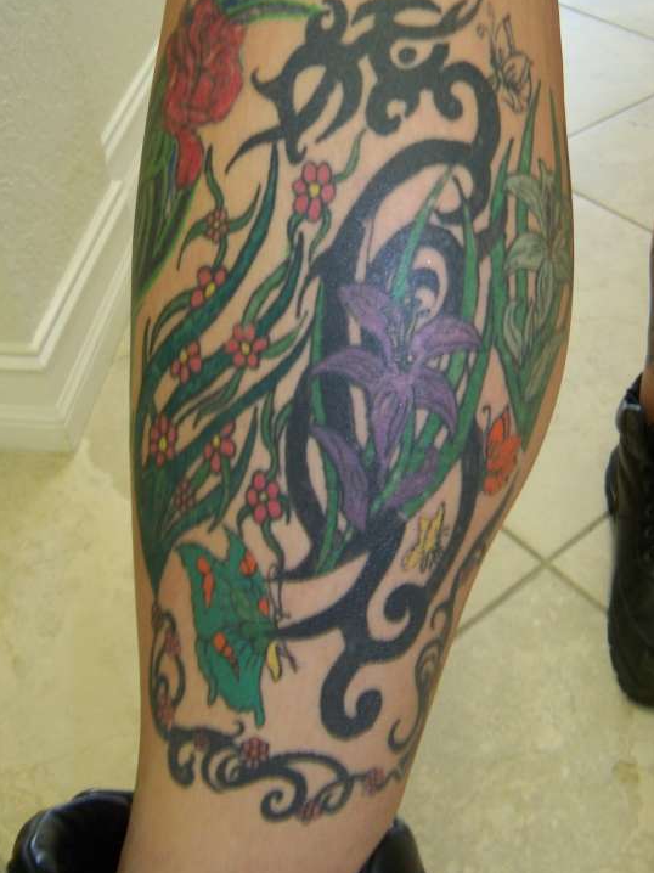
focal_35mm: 39
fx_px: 983
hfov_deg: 36.8
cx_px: 342
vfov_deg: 47.9
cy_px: 413
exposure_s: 1/30
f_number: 3.5
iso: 200
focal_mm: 6.2
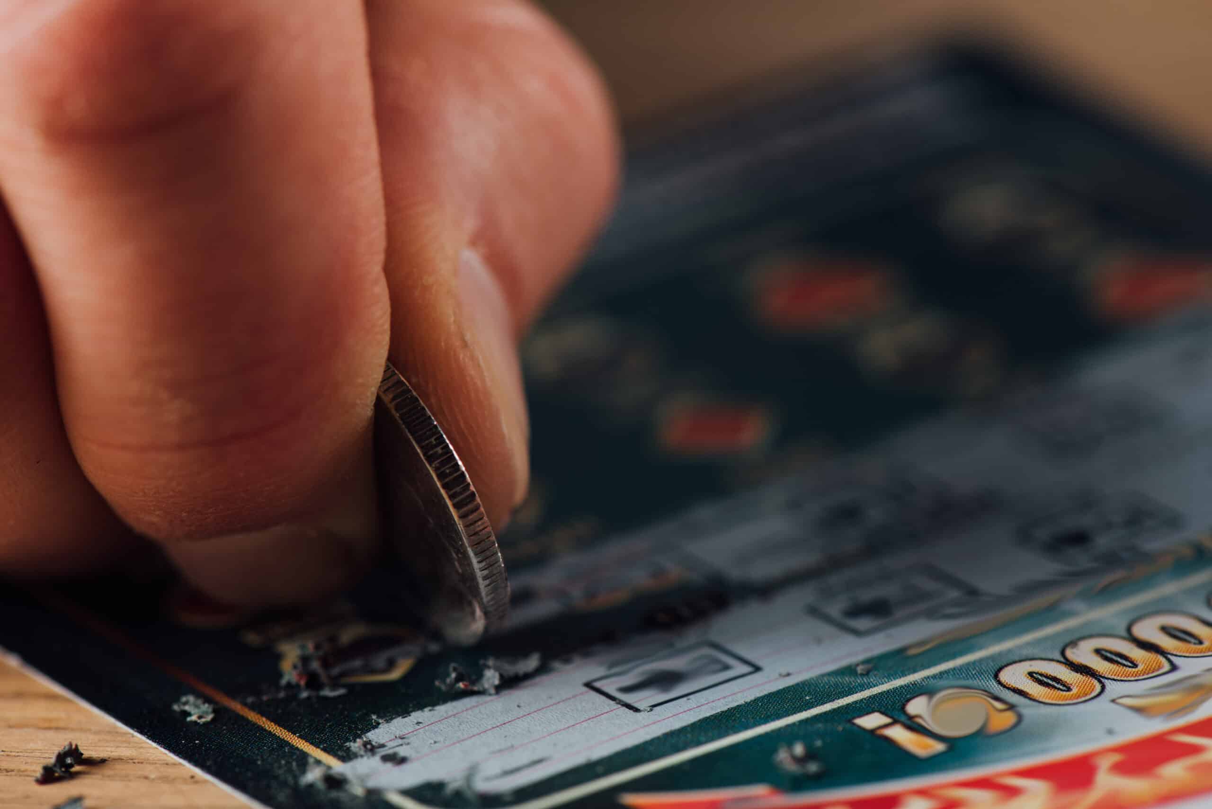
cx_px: 606
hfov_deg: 19.4
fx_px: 3536
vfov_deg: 13.1
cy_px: 404
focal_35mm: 105
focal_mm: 105
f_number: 10
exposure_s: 1/200
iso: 100
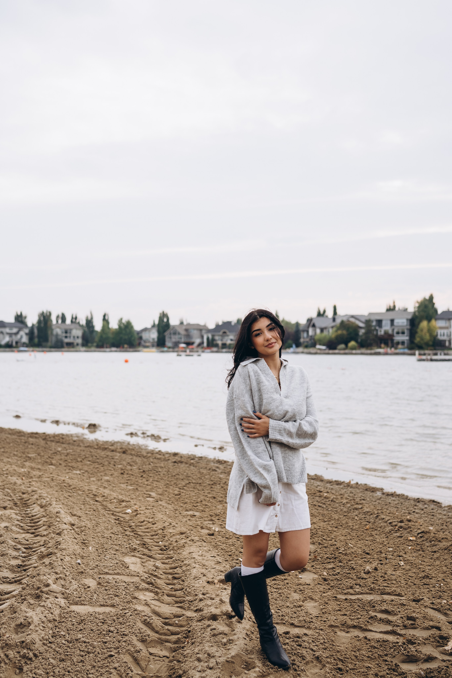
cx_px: 226
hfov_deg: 37.9
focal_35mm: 35
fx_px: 659
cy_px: 339
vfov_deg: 54.4
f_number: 2.2
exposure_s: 1/800
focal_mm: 35
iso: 100
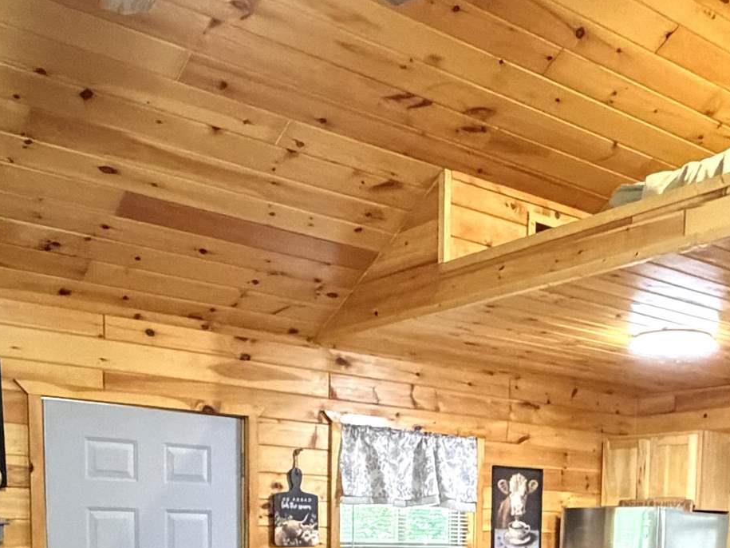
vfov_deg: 27.8
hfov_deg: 40.0
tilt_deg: -4.5
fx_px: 991
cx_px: 480
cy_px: 622
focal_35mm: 47
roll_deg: -0.9
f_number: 2.2
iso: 1250
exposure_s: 1/60
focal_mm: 2.22
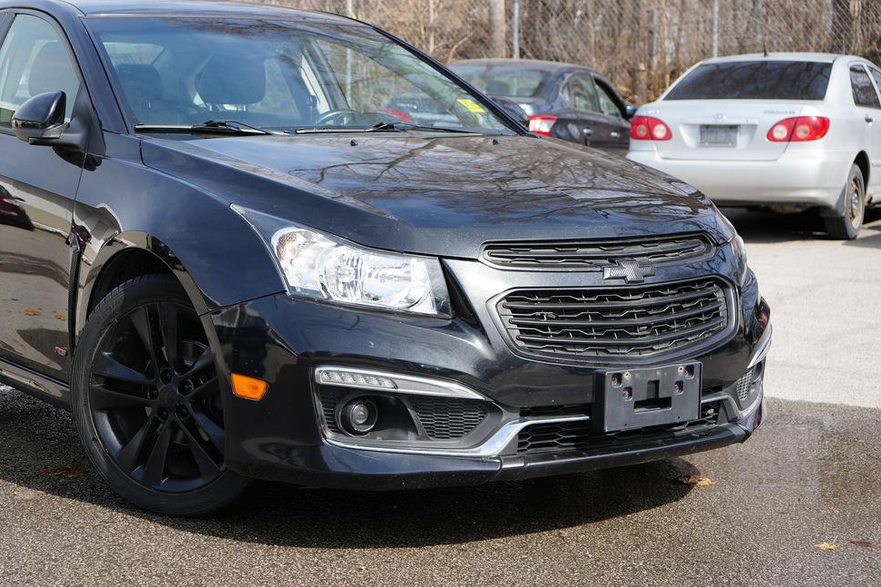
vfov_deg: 21.9
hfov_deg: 32.2
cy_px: 228
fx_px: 1517
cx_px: 328
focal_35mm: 62
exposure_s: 1/320
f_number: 5.6
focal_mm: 47
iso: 100
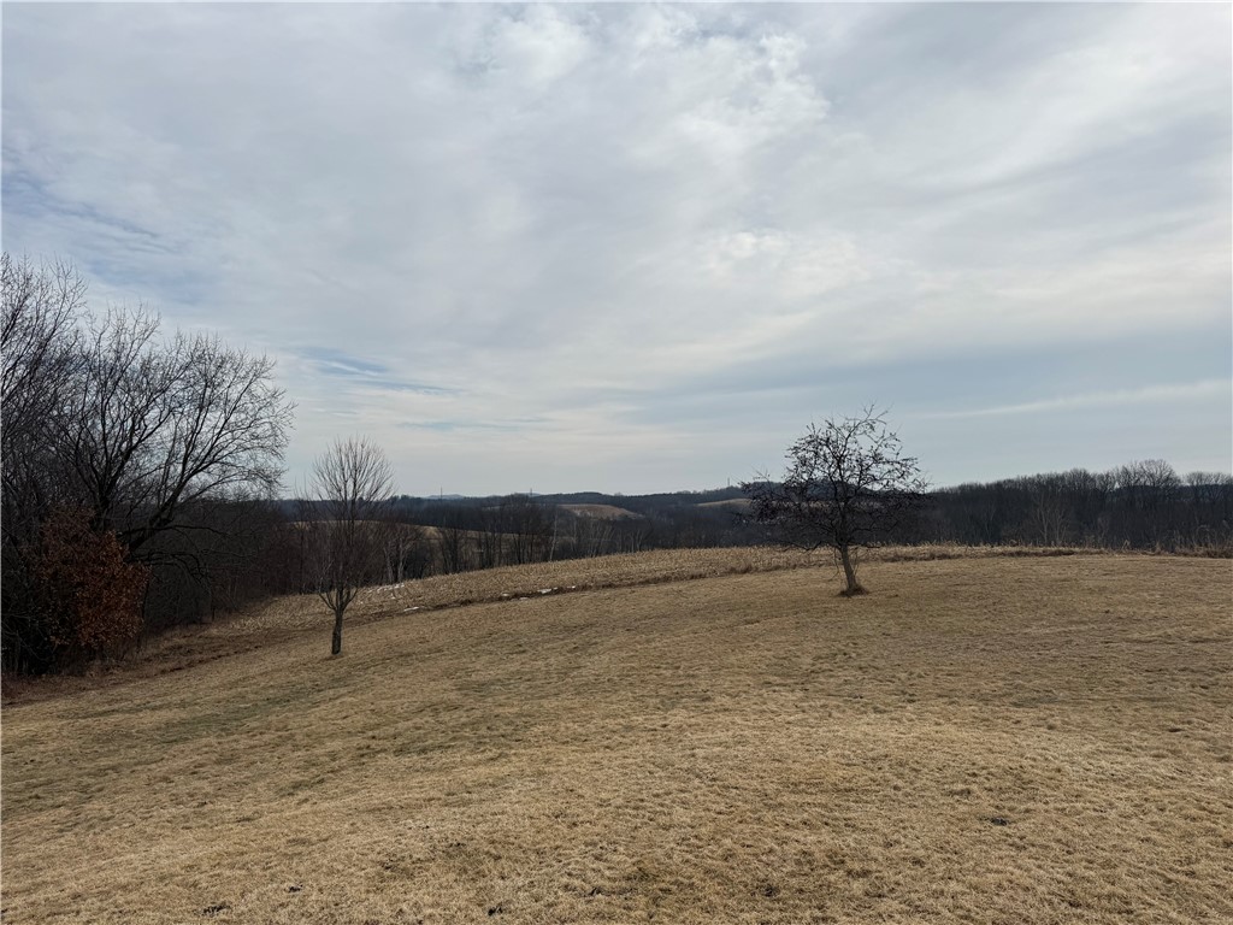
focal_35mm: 24
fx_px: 855
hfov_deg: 71.6
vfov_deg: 56.8
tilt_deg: +2.9
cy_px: 462
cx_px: 616
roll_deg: +1.1
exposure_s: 1/8130
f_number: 1.78
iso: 80
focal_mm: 6.76
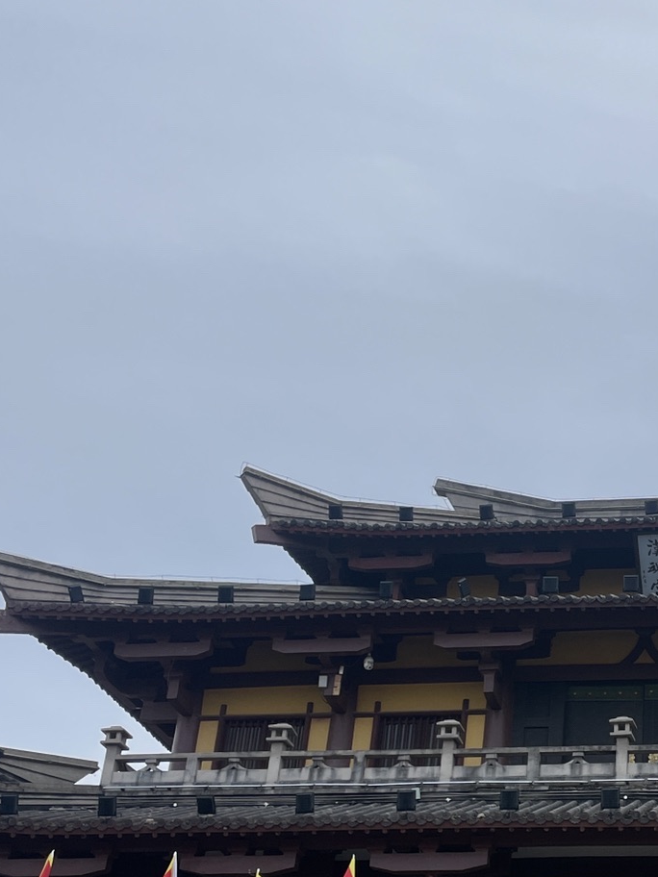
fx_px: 1445
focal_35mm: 57
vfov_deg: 33.2
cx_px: 638
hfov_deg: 24.6
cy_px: 646
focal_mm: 4.2
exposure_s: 1/1233
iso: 50
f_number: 1.6
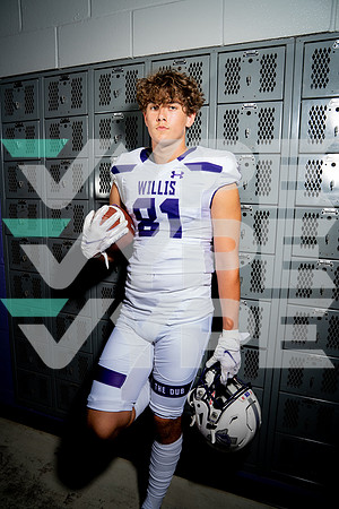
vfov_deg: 73.7
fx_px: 339
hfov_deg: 53.1
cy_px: 254
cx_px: 170
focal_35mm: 24
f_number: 5.6
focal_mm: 24
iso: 200
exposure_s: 1/250
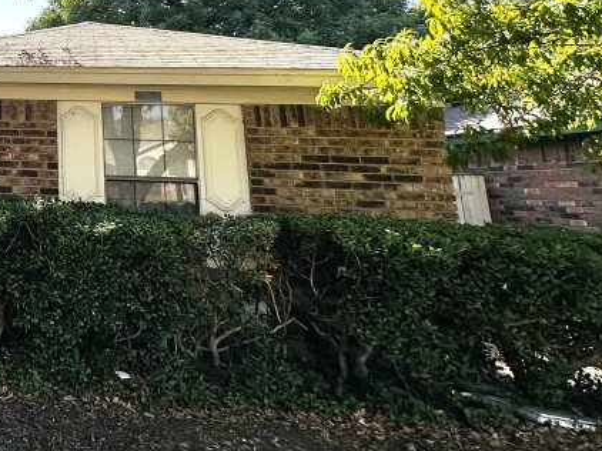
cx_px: -113
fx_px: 591
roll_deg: -1.9
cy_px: 51
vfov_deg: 39.0
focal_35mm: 34
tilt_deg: +11.8
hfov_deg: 39.6
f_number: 2.2
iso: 50
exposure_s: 1/1276
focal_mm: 2.22
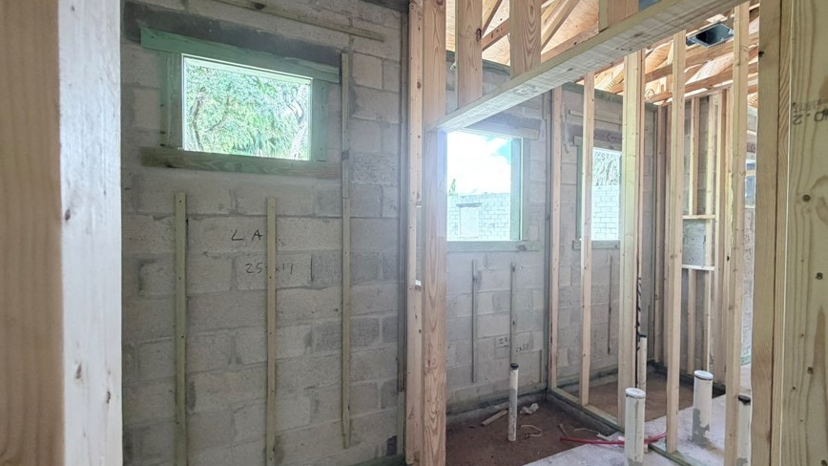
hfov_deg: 92.2
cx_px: 465
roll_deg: -0.4
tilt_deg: -1.4
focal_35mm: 18
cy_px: 234
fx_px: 395
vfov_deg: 61.0
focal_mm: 2.22
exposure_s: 1/121
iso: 250
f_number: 2.2
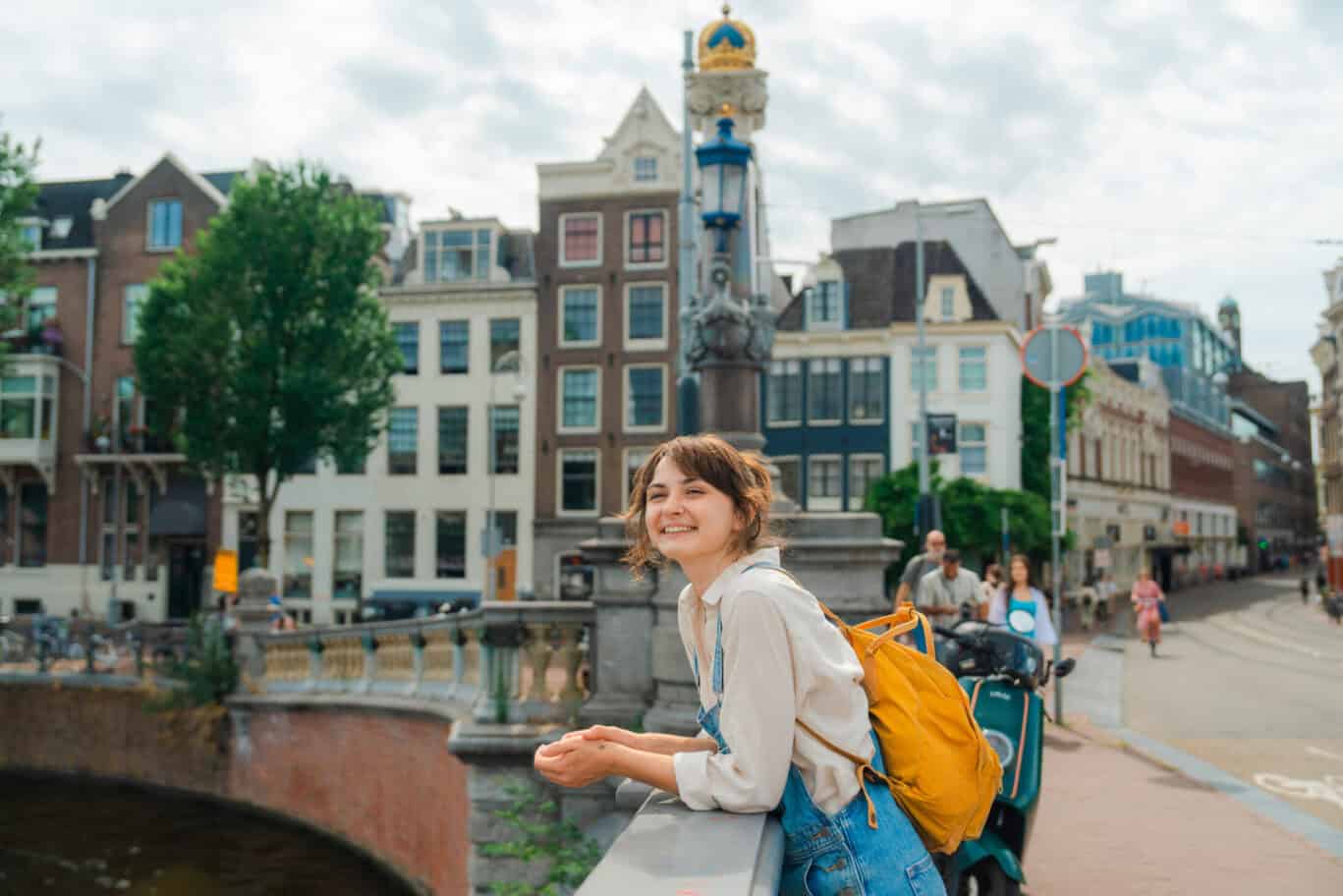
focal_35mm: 33
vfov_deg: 40.0
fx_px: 1231
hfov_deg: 57.2
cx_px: 672
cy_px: 448
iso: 250
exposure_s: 1/1600
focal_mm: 33
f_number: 2.8
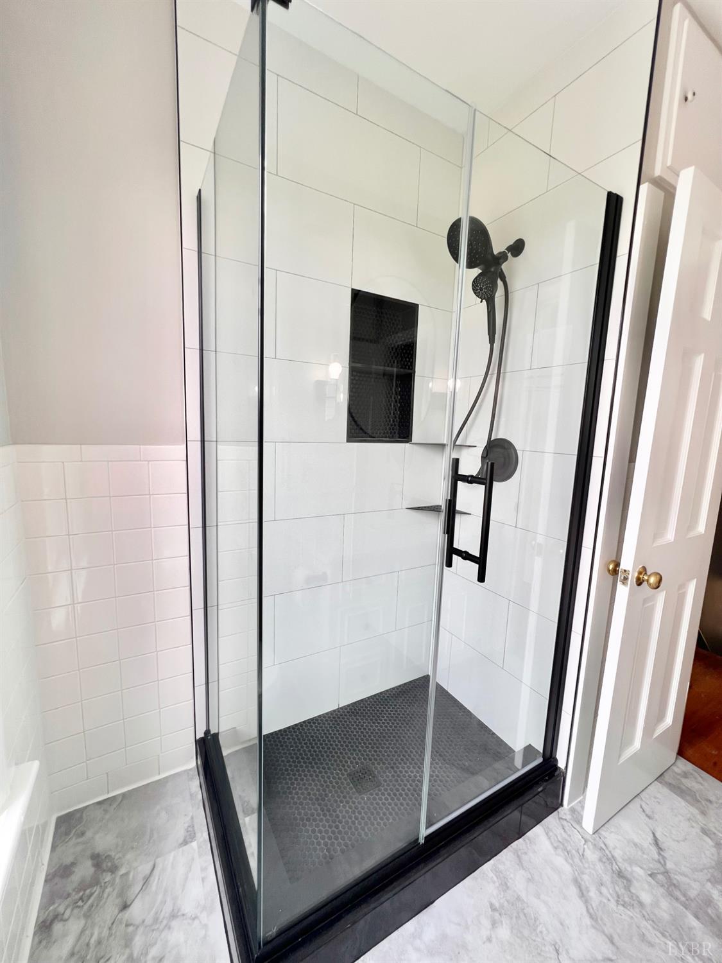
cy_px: 482
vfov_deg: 106.2
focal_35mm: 13
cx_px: 361
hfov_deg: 89.9
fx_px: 362
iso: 32
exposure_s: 1/156
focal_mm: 1.57
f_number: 1.8
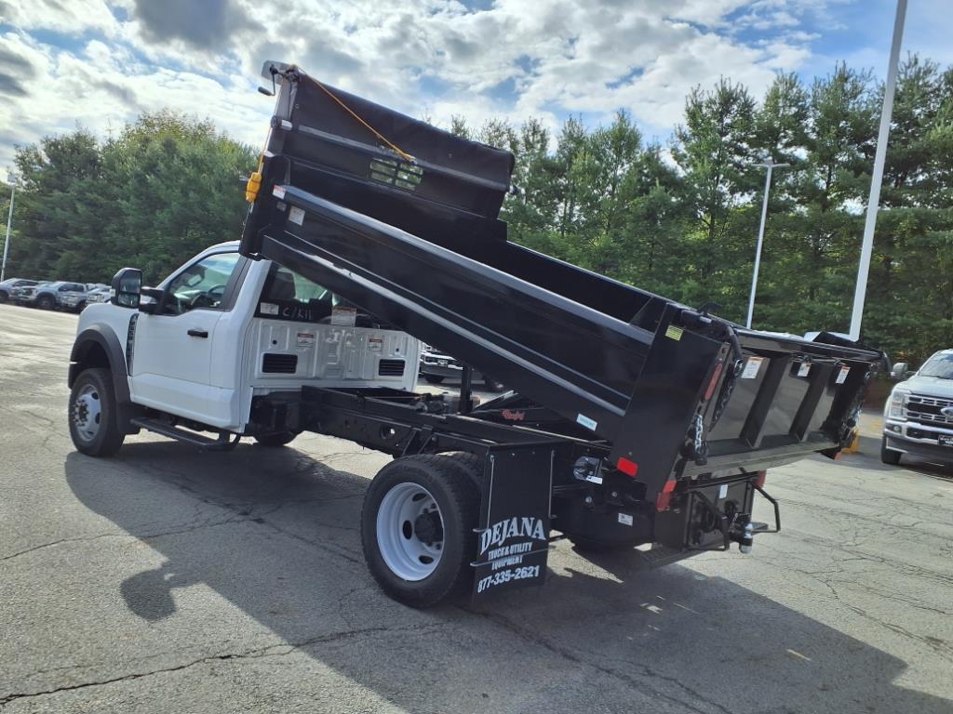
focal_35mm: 27
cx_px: 476
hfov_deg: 65.3
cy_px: 357
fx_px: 743
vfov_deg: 51.4
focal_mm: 3.58
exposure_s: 1/1429
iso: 40
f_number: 1.9
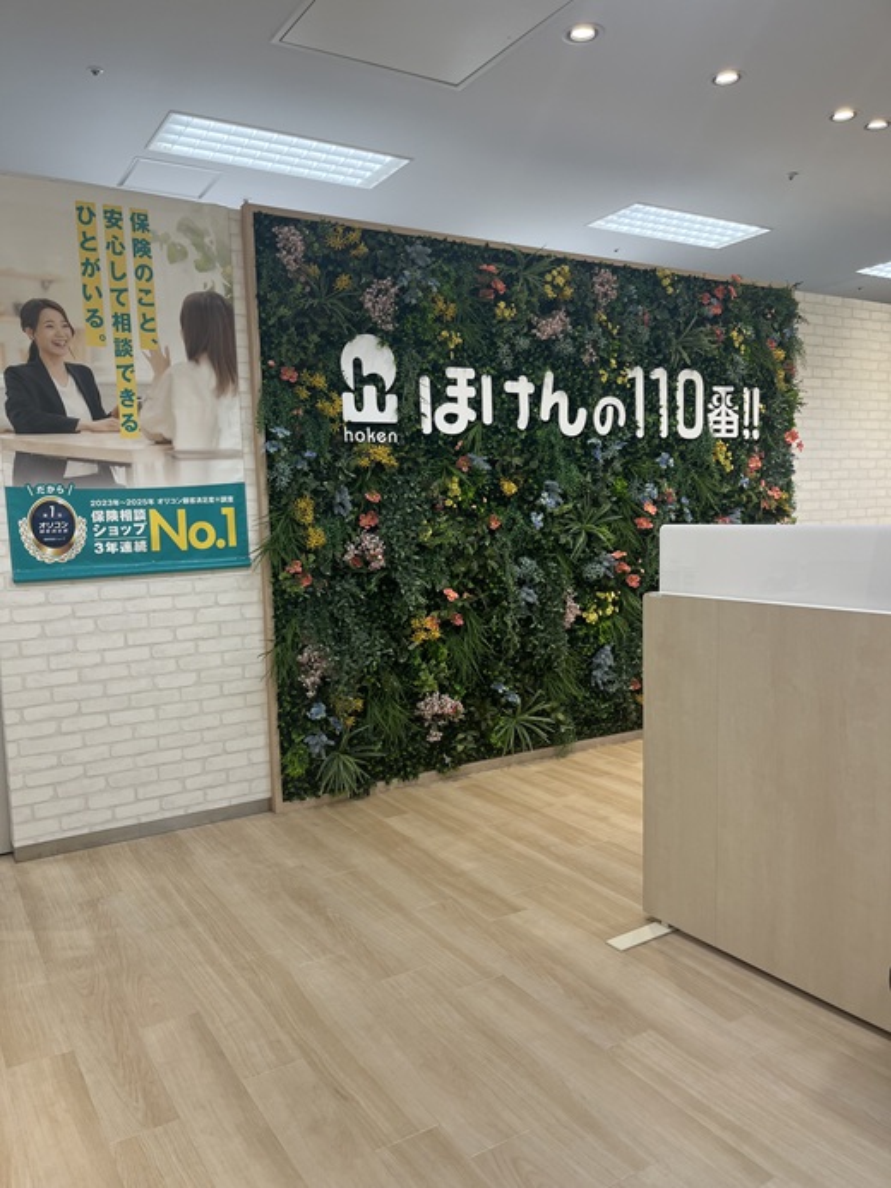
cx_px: 446
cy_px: 594
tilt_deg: -6.3
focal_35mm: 26
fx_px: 892
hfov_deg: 53.1
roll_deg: +1.7
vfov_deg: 67.3
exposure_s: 1/100
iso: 50
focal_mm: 5.1
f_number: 1.6
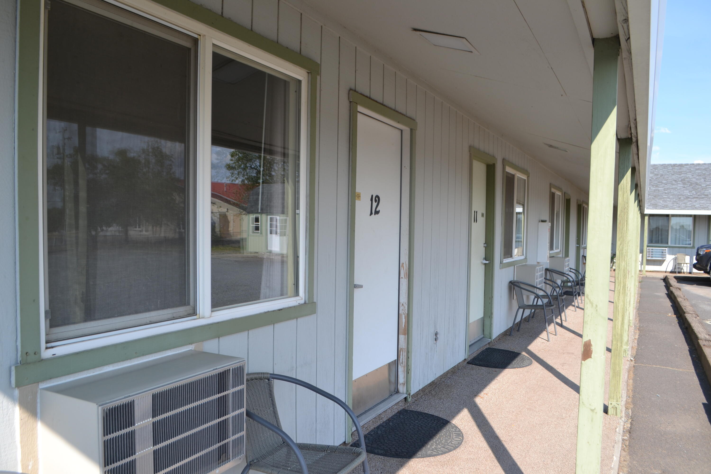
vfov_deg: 47.9
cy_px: 237
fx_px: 533
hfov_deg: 67.4
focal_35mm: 27
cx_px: 356
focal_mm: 18
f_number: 6.3
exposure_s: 1/160
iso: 100
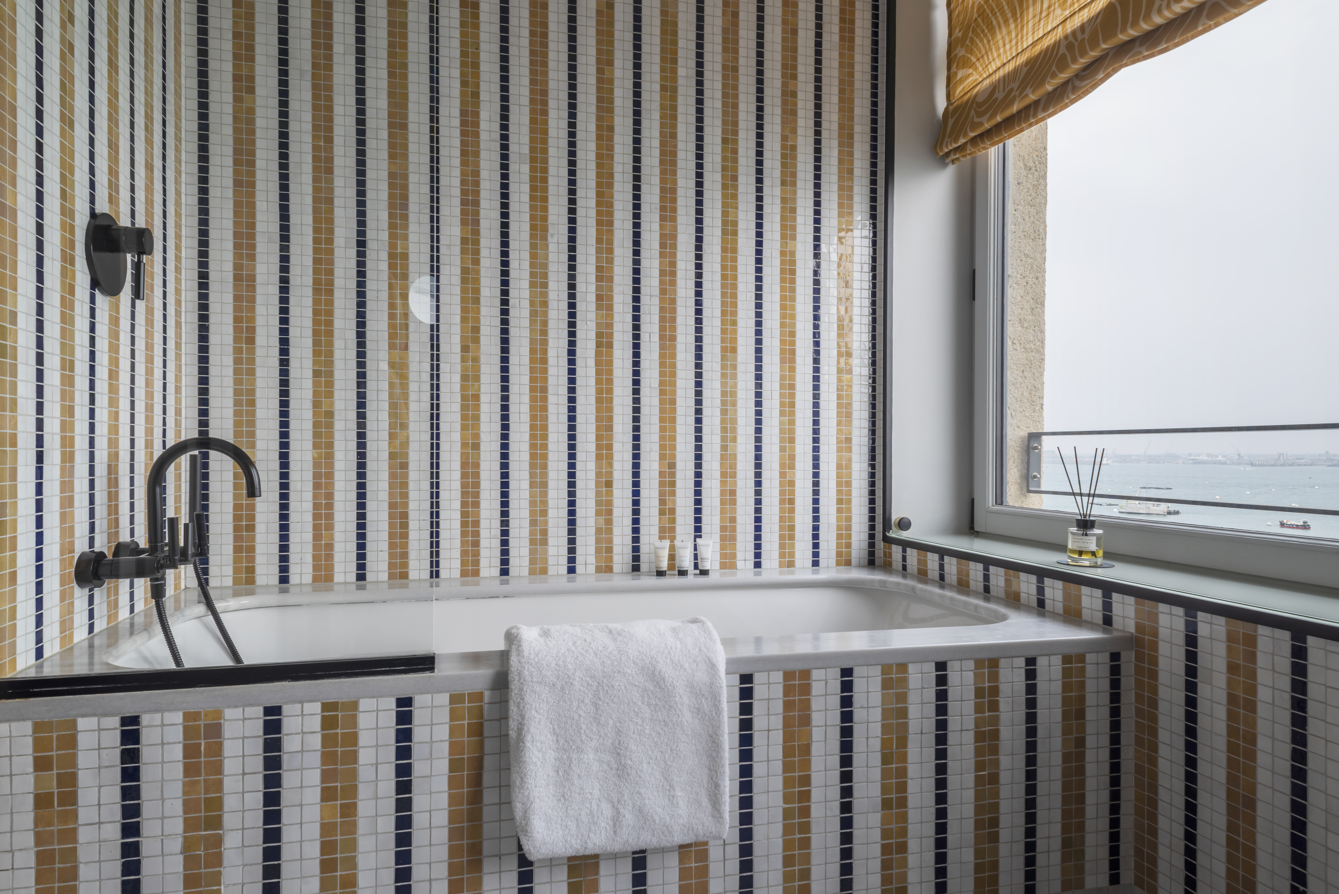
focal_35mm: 20
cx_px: 670
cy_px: 447
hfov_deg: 84.0
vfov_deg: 62.0
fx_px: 744
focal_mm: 20
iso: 100
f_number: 13
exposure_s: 1/15
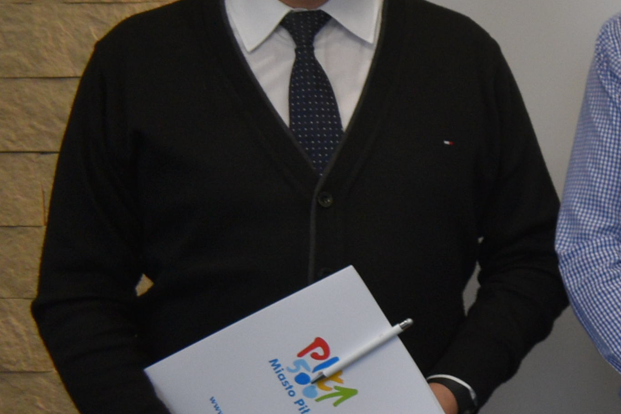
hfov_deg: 12.9
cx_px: 1351
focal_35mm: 132
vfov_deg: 10.4
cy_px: 256
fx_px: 2277
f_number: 4
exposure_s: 1/60
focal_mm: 20
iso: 400
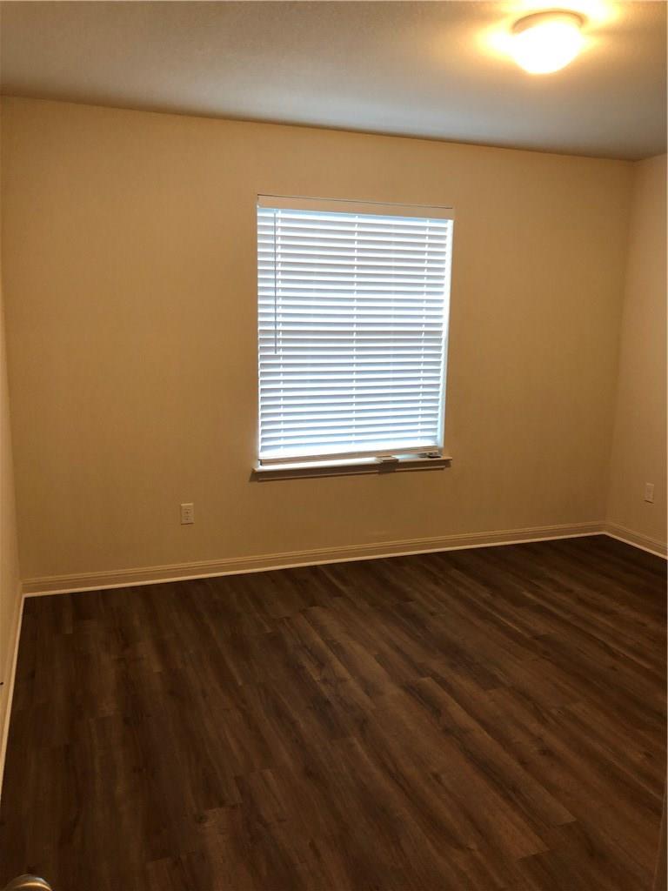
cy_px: 446
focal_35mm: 28
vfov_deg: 63.4
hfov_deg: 49.7
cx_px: 334
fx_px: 720
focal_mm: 3.99
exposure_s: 1/17
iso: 40
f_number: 1.8
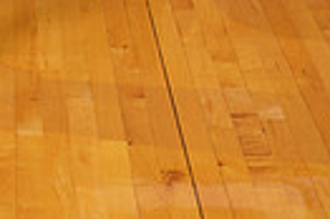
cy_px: -327
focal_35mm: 179
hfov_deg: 11.3
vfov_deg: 7.1
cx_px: -35
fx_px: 1639
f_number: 7.1
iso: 320
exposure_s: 1/320
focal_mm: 52
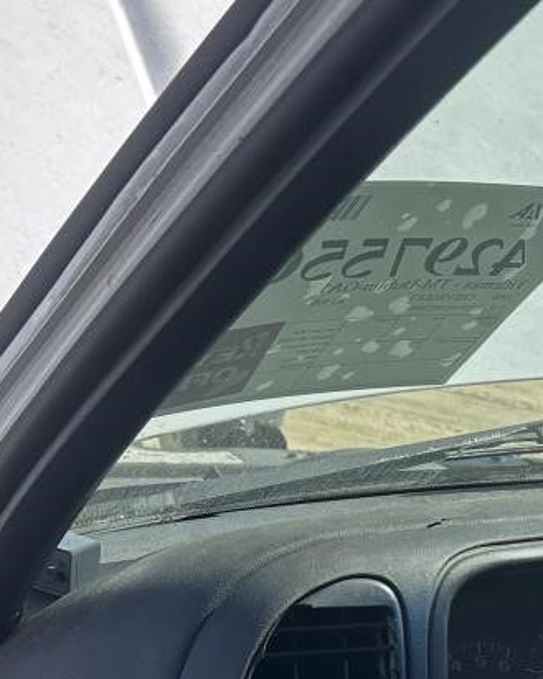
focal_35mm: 73
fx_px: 1466
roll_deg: -9.2
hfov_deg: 19.0
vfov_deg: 25.0
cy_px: 661
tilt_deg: -22.3
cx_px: 756
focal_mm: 6.86
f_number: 1.78
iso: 80
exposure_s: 1/1949
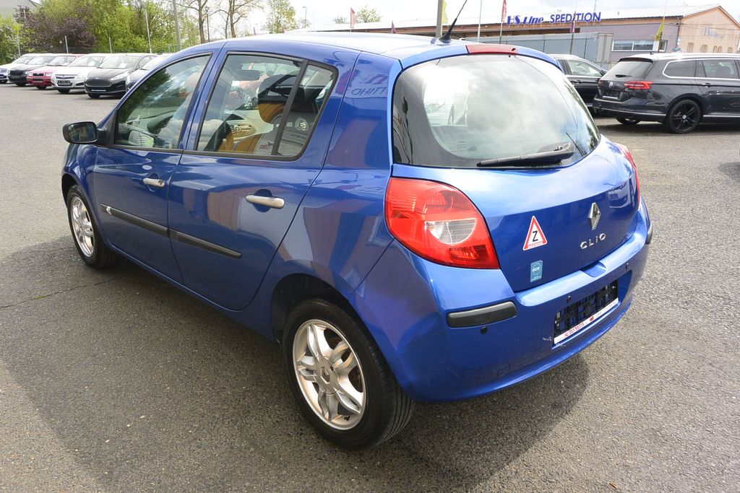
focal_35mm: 27
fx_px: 555
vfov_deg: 47.9
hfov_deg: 67.4
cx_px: 370
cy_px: 246
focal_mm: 10
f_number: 6.3
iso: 160
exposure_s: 1/250
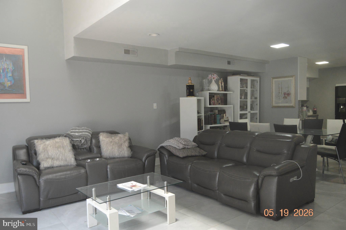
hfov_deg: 67.4
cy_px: 115
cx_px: 173
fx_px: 259
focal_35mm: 27
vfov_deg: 47.8
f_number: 4.5
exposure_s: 1/250
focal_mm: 18
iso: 1600
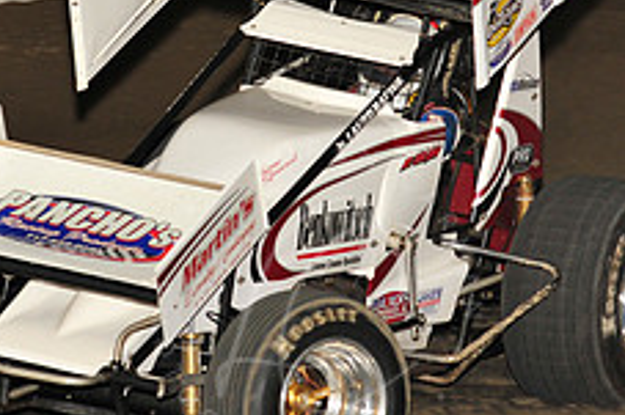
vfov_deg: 4.0
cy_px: 52
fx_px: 5985
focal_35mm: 345
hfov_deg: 6.0
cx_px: 314
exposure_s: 1/320
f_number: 6.3
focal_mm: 135
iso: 1000
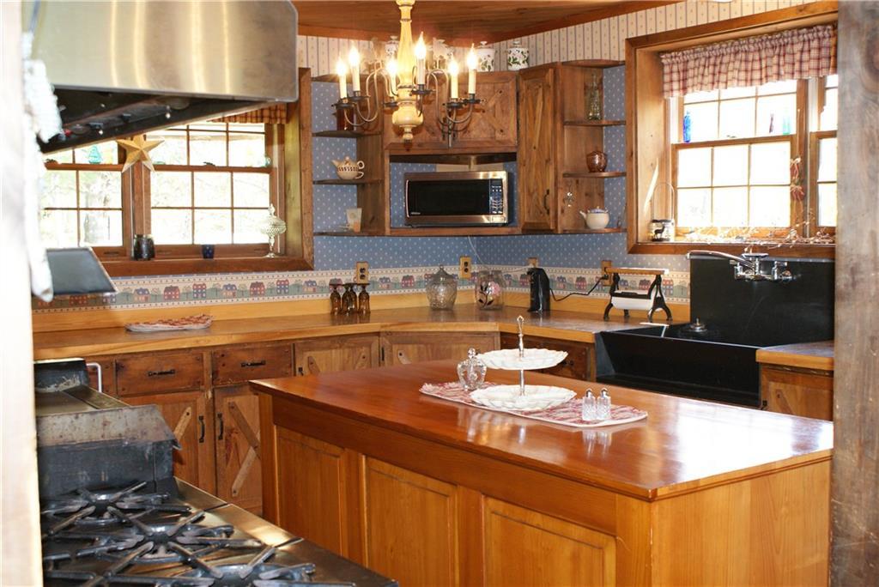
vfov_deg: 31.9
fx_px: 1026
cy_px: 294
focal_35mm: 42
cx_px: 440
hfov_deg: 46.4
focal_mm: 28
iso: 400
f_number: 5
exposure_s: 1/60
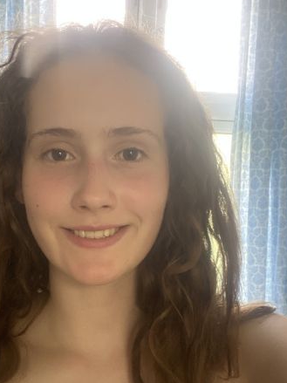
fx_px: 453
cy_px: 234
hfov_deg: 34.9
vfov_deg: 45.5
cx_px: 103
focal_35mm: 41
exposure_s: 1/55
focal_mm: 2.71
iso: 400
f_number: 2.2
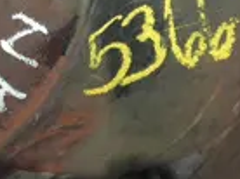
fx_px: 1467
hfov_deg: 9.3
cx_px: 7
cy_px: -73
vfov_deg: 6.9
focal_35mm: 212
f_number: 4
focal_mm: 12.9
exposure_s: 1/500
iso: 64
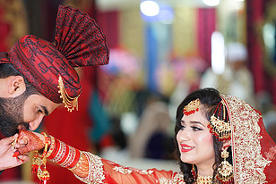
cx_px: 48
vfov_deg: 8.6
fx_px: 1228
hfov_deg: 12.8
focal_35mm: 160
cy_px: 138
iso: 400
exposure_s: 1/160
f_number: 1.4
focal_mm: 85
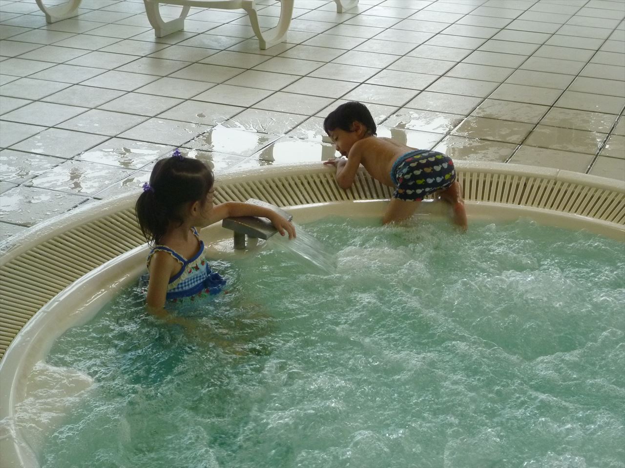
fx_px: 1101
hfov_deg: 31.7
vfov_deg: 24.0
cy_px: 234
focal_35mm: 61
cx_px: 312
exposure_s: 1/200
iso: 400
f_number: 4.6
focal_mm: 10.8
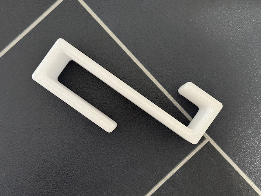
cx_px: 130
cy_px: 98
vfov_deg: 30.3
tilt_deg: -87.6
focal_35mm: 48
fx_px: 362
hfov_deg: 39.7
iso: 500
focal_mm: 6.76
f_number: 1.78
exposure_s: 1/37
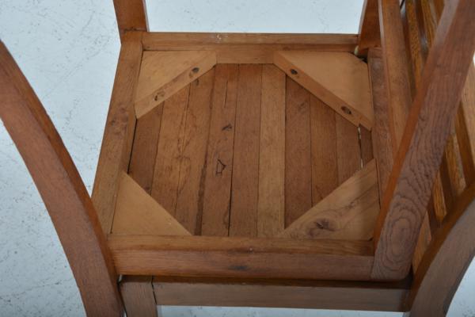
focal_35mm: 60
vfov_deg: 22.6
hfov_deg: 33.4
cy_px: 158
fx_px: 792
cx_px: 238
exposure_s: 1/200
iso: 500
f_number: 10
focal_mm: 40
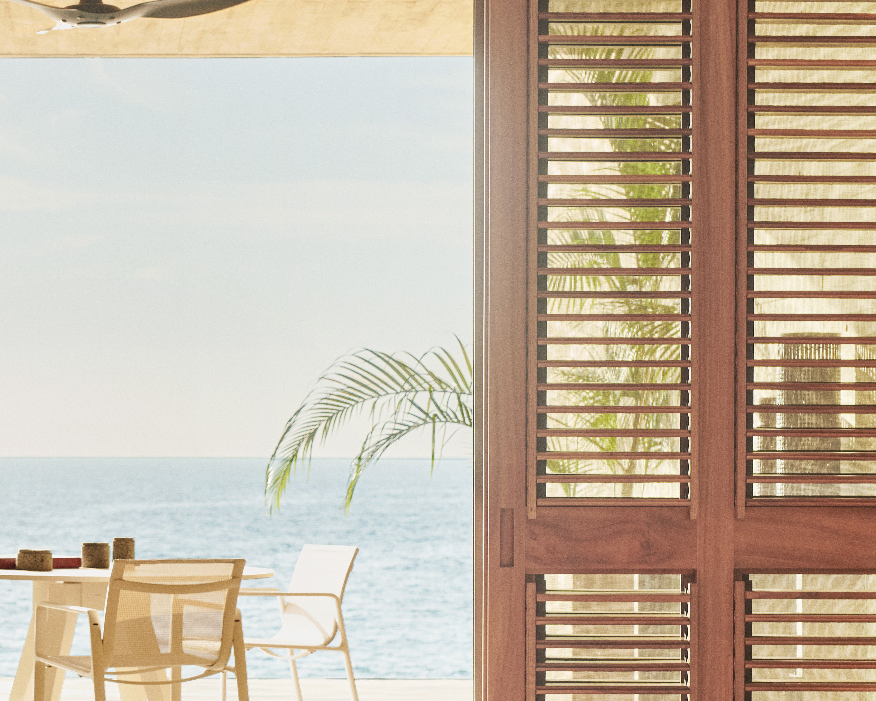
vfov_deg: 14.6
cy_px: 487
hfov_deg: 18.0
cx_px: 89
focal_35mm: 105
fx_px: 2722
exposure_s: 1/160
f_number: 5.6
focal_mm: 50
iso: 400
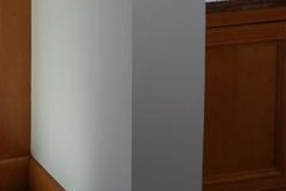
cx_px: -170
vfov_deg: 16.5
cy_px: -146
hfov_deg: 22.4
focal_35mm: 70
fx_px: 556
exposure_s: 1/60
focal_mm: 16
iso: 125
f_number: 4
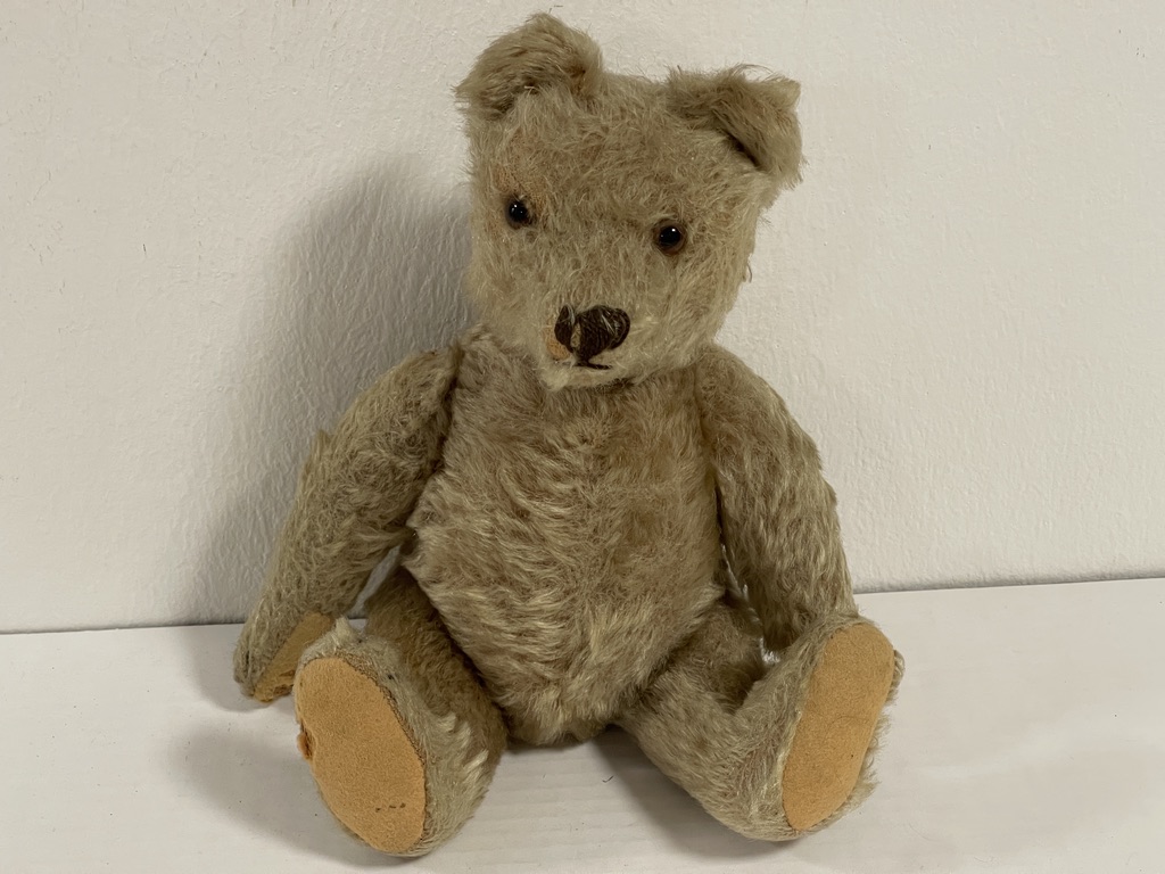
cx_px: 582
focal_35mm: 64
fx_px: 2154
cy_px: 437
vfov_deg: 22.9
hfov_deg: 30.3
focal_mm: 7.5
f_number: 2.2
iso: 200
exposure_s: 1/50
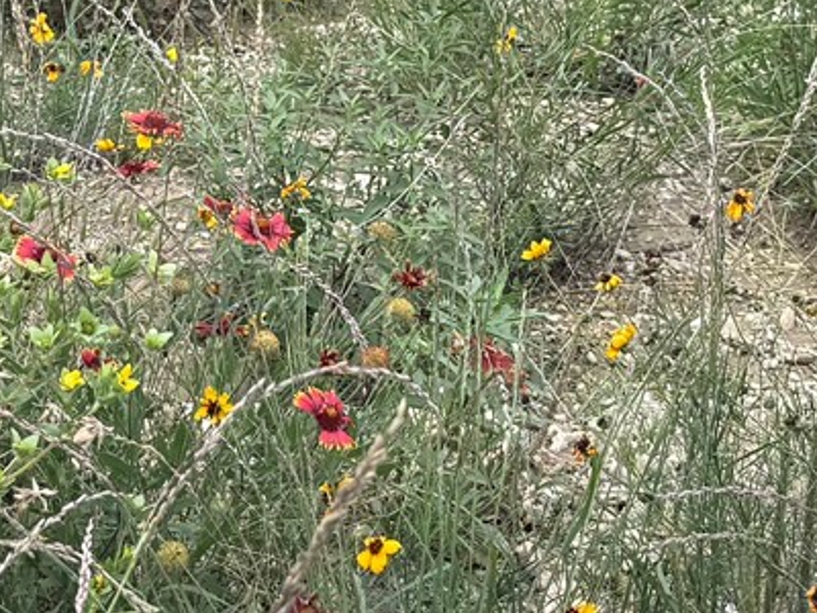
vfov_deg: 12.0
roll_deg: -6.3
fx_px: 2903
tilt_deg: -16.4
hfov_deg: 16.0
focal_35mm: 123
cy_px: 221
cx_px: 376
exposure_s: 1/2445
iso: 80
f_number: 1.78
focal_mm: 6.76
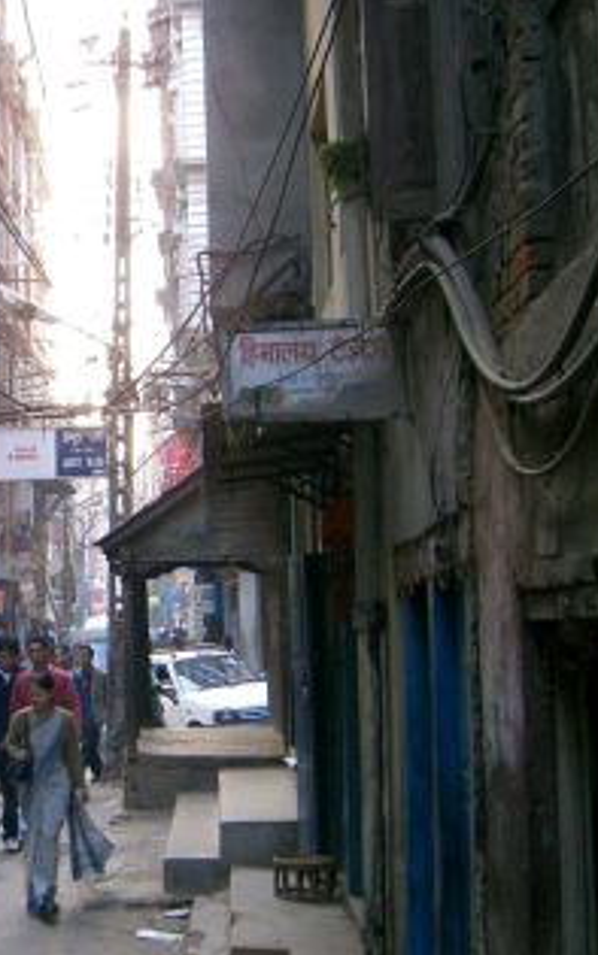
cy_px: 476
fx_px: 1460
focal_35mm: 56
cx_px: -26
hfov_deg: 22.1
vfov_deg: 36.3
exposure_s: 1/60
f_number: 2.8
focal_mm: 8
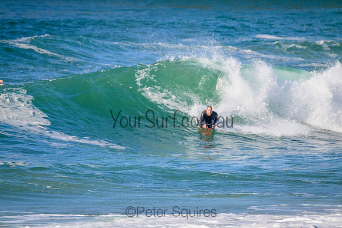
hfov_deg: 2.6
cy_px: 114
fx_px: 7601
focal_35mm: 800
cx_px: 171
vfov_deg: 1.7
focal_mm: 800
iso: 1800
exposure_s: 1/2000
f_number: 11
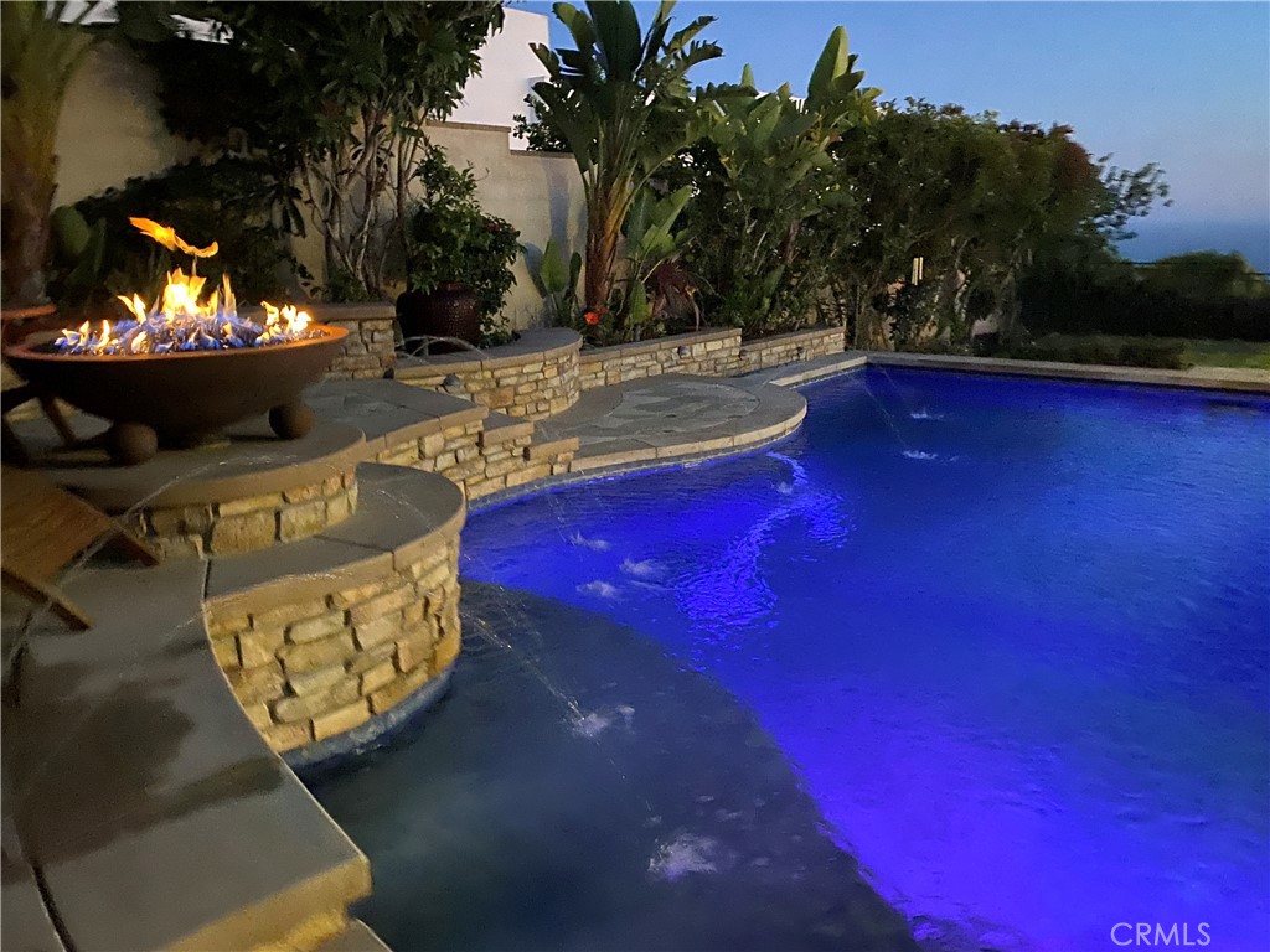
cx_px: 635
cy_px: 476
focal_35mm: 26
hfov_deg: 67.3
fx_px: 954
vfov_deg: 53.1
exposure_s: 1/15
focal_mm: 4.25
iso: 1250
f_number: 1.8
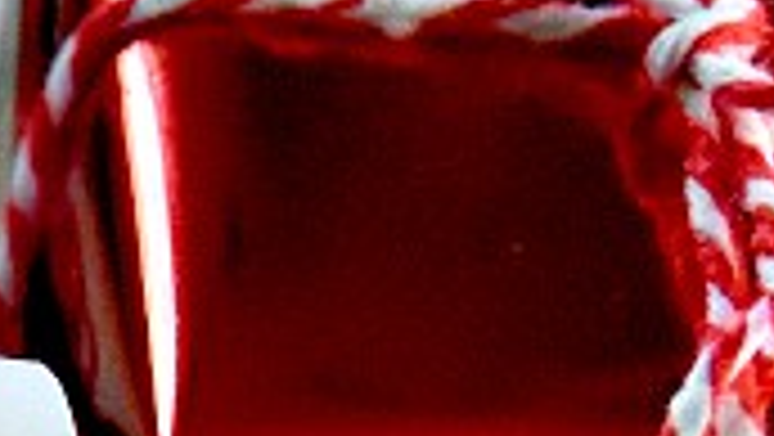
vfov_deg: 4.0
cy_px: 724
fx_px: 6161
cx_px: -1413
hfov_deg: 6.6
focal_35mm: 300
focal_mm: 32
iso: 5000
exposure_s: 1/500
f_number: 5.6
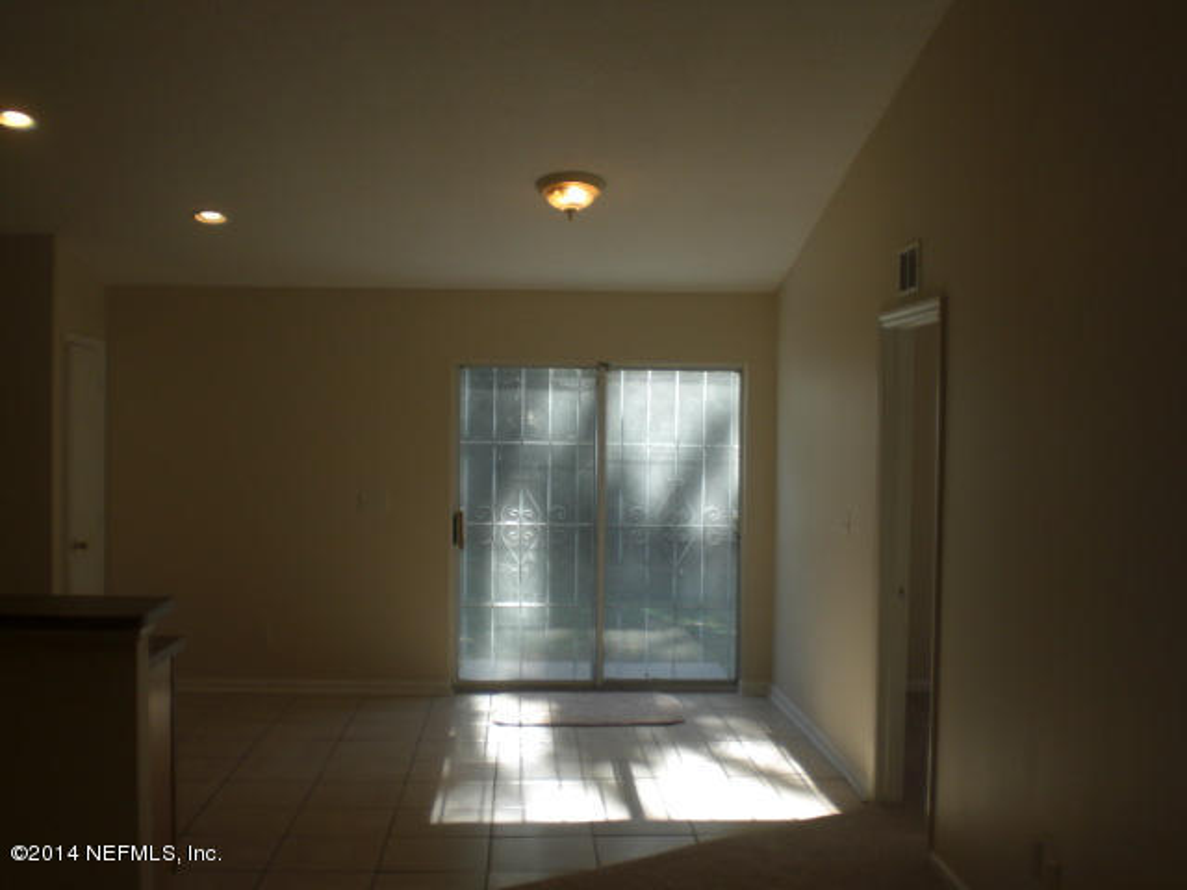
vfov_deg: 37.7
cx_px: 594
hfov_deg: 49.0
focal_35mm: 38
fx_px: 1303
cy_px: 445
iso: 50
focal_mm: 6.3
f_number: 3.1
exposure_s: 1/80
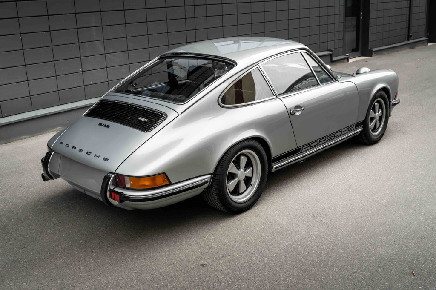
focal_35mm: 37
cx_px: 218
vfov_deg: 35.9
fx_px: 448
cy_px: 145
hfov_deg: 51.9
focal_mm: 37
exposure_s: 1/250
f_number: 6.3
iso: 500
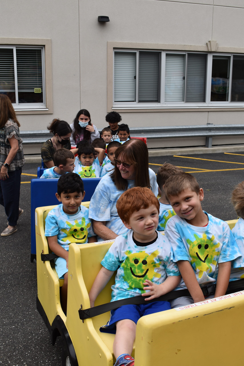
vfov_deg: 49.5
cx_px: 122
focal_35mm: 39
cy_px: 183
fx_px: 396
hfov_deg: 34.2
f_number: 8
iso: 200
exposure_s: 1/250
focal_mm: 26
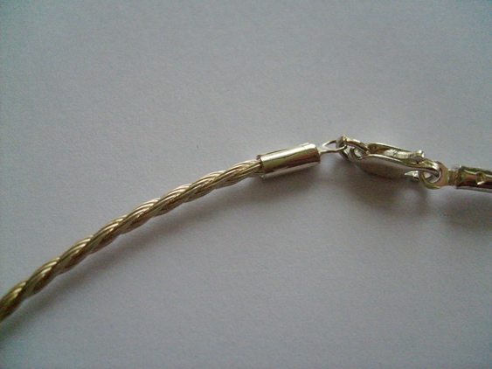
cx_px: 246
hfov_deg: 52.6
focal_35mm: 35
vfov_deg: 40.7
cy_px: 184
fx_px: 497
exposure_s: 1/250
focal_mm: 5.8
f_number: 2.8
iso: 400
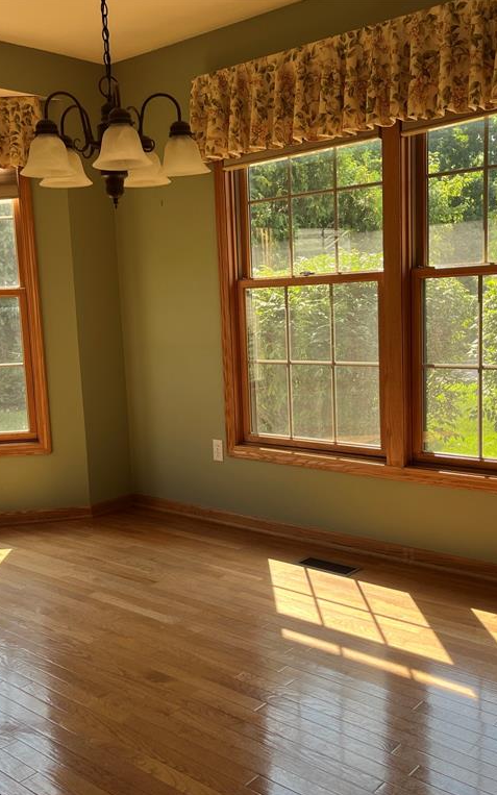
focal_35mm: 37
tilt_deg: -7.9
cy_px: 398
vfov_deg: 52.7
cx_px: 218
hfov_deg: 34.4
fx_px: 802
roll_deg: +3.0
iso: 50
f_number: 1.6
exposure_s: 1/188
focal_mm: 5.1
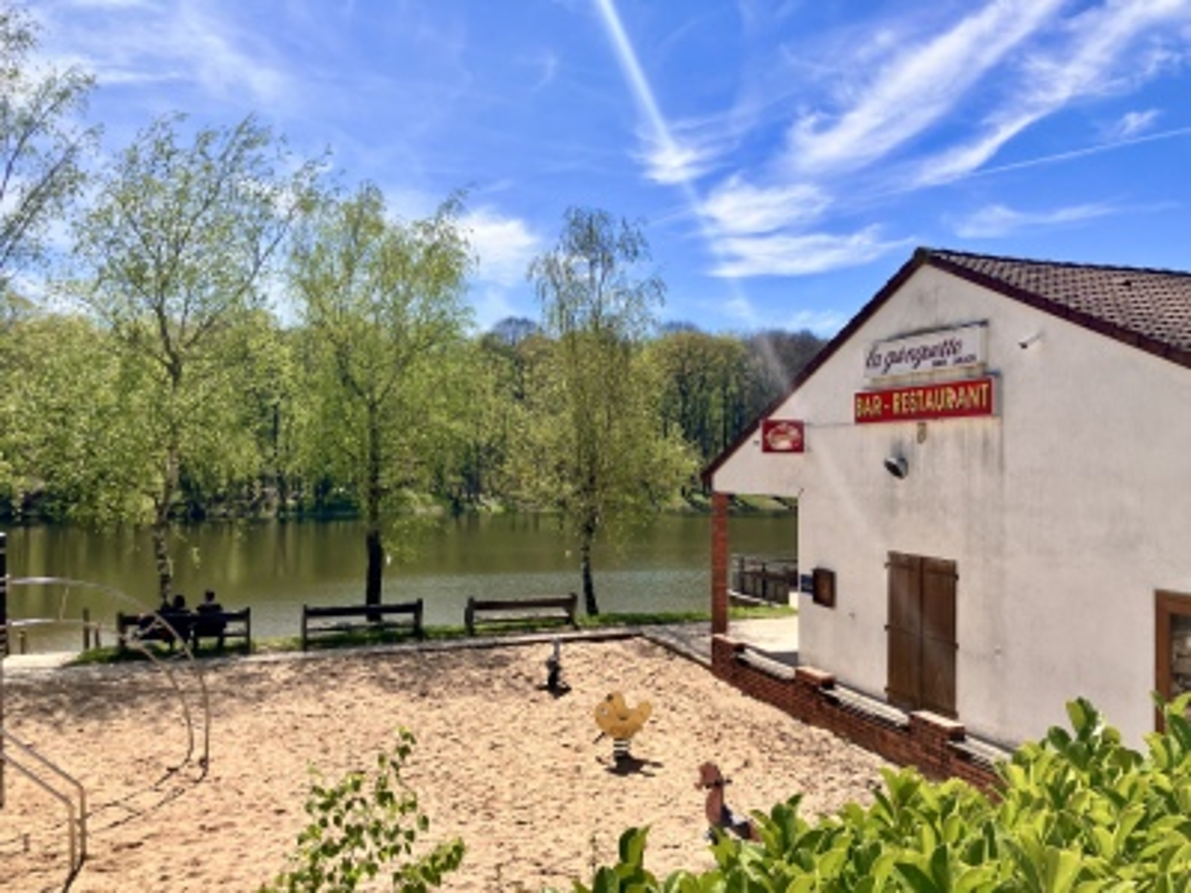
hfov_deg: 63.4
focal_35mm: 28
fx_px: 963
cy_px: 446
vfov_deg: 49.7
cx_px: 596
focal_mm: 3.99
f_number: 1.8
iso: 32
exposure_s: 1/2703
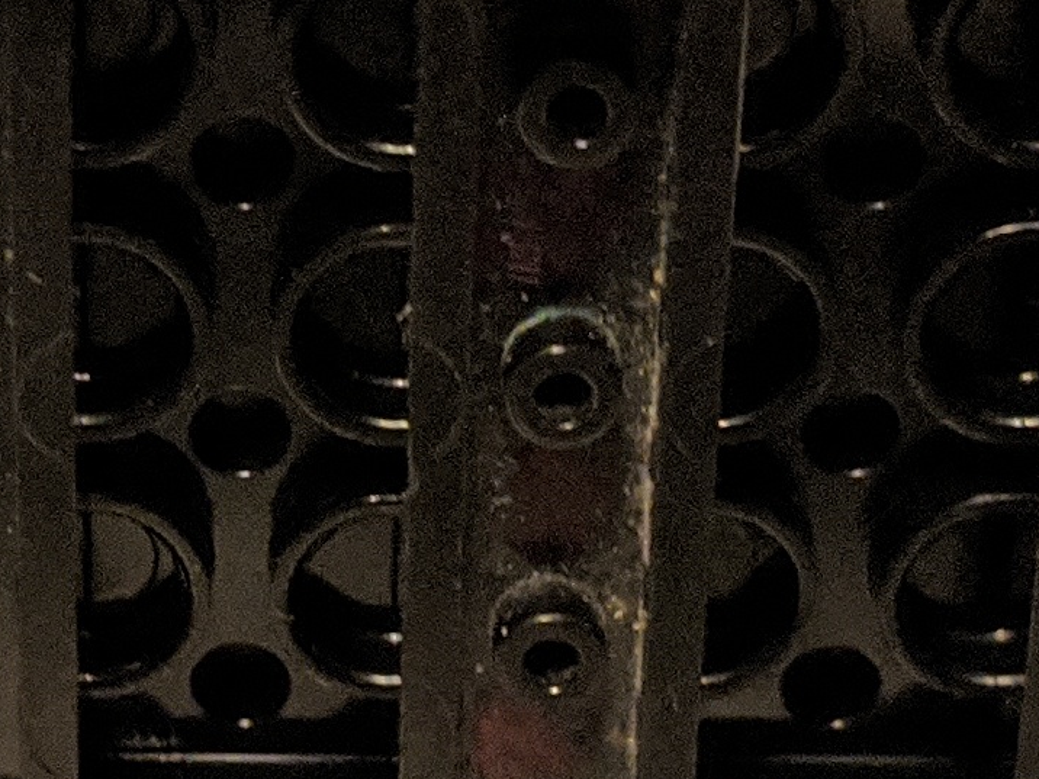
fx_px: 4562
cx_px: 316
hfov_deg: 13.0
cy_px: 441
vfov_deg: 9.8
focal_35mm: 152
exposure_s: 1/60
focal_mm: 4.44
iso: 450
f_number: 1.8
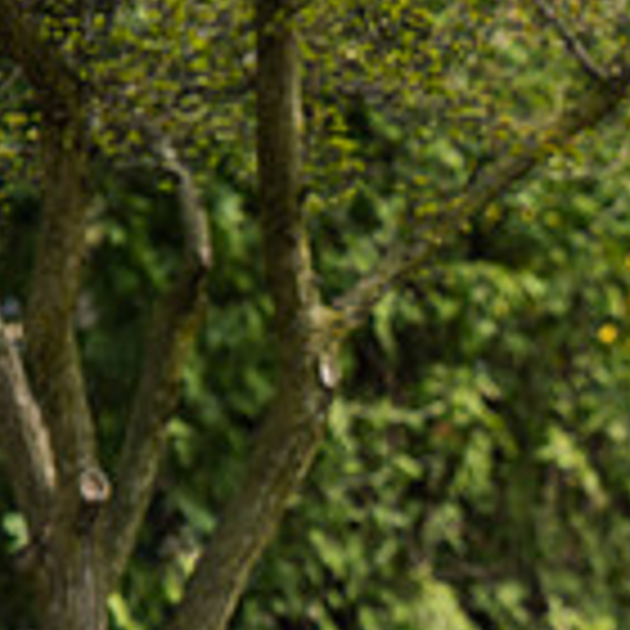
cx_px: 702
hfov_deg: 3.2
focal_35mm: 544
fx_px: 11201
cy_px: 457
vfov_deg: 3.2
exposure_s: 1/800
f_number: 3.5
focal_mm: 155
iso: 100
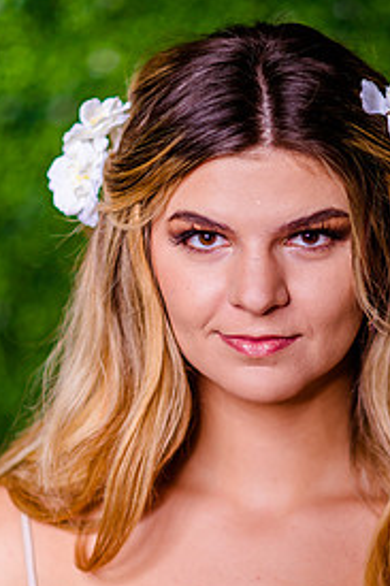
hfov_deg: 8.0
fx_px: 2798
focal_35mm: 172
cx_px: 256
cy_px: 411
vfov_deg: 11.9
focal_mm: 105
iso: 125
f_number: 2
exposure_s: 1/250
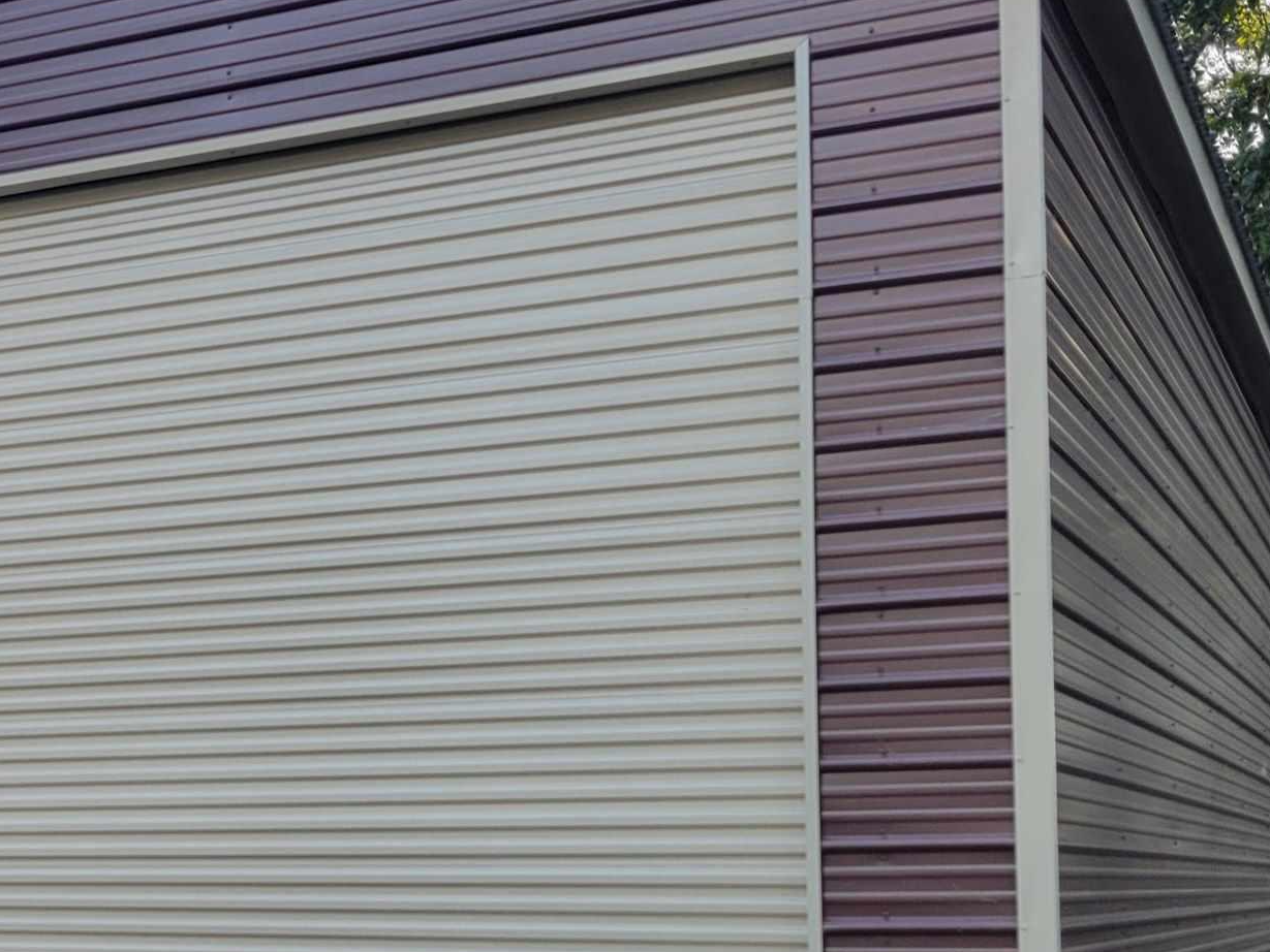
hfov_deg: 28.5
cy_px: 699
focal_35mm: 65
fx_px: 2385
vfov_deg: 22.4
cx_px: 95
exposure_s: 1/219
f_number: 1.8
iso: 40
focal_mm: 5.4
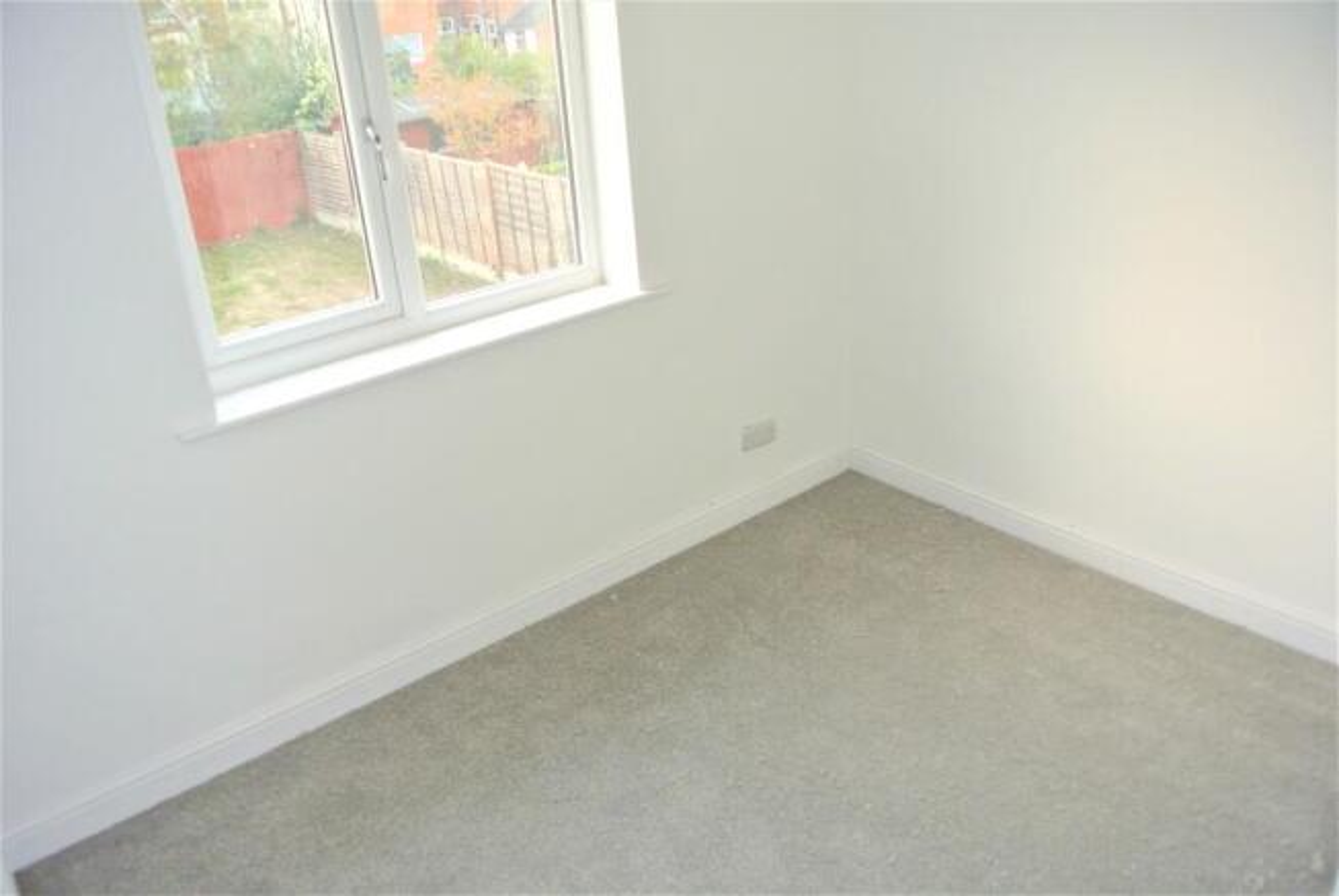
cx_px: 670
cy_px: 448
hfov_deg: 67.3
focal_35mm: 27
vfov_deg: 48.0
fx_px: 1005
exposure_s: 1/60
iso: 360
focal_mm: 10
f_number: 3.5
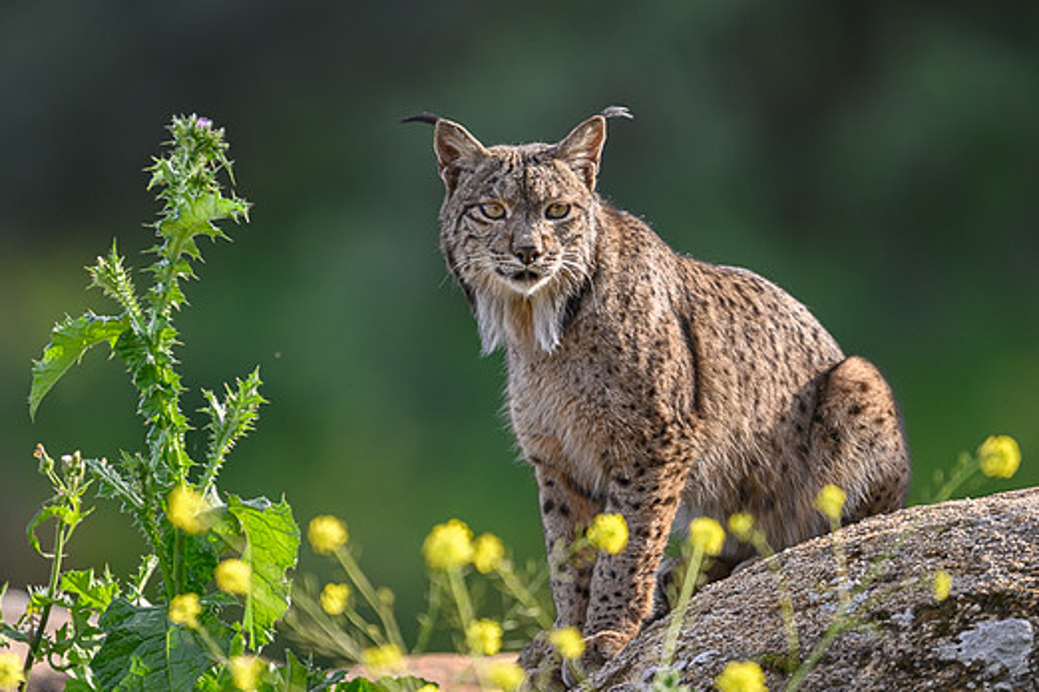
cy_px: 377
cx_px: 531
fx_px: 20057
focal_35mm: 695
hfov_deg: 3.0
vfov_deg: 2.0
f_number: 4
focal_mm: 560
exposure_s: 1/2000
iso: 720
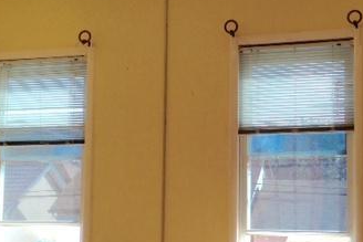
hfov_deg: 29.9
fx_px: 676
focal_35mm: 67
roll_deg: -0.7
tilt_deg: +6.1
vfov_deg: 20.3
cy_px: 143
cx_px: 235
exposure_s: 1/120
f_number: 2.4
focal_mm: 4.12
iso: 50
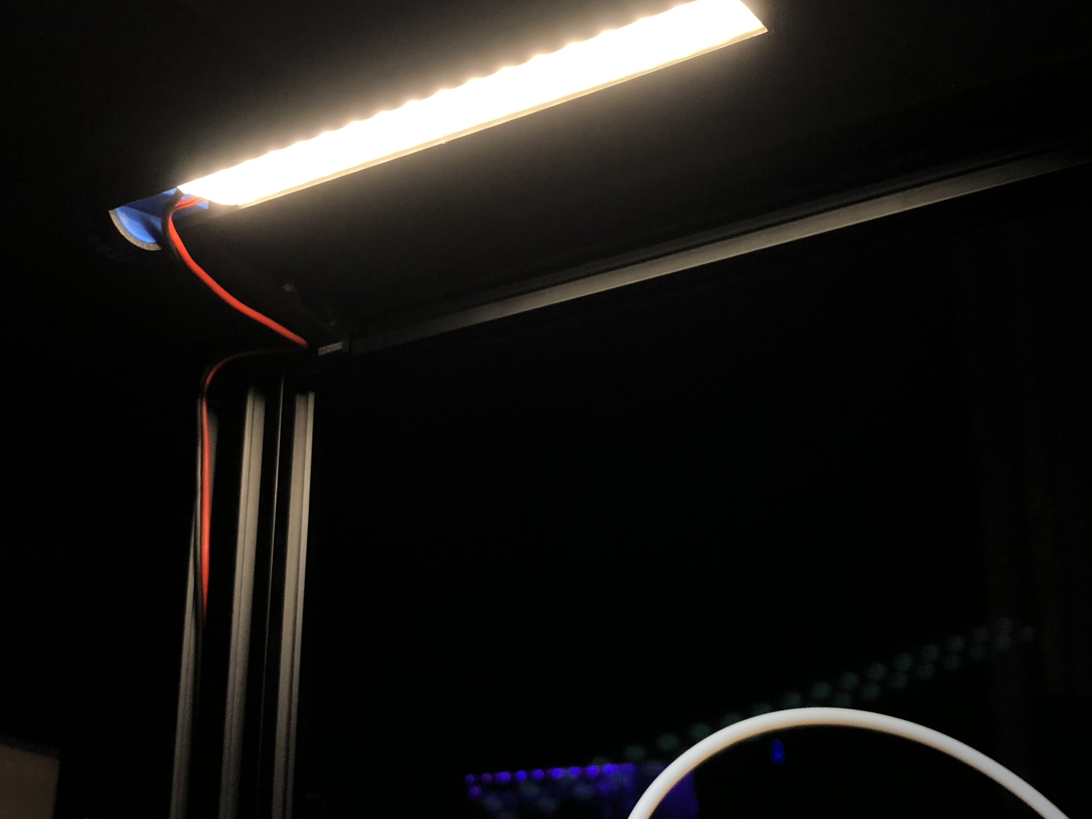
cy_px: 432
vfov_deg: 33.6
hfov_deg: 43.8
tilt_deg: +18.9
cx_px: 608
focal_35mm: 43
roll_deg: +0.8
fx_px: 1357
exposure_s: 1/30
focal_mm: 4
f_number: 1.8
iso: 25
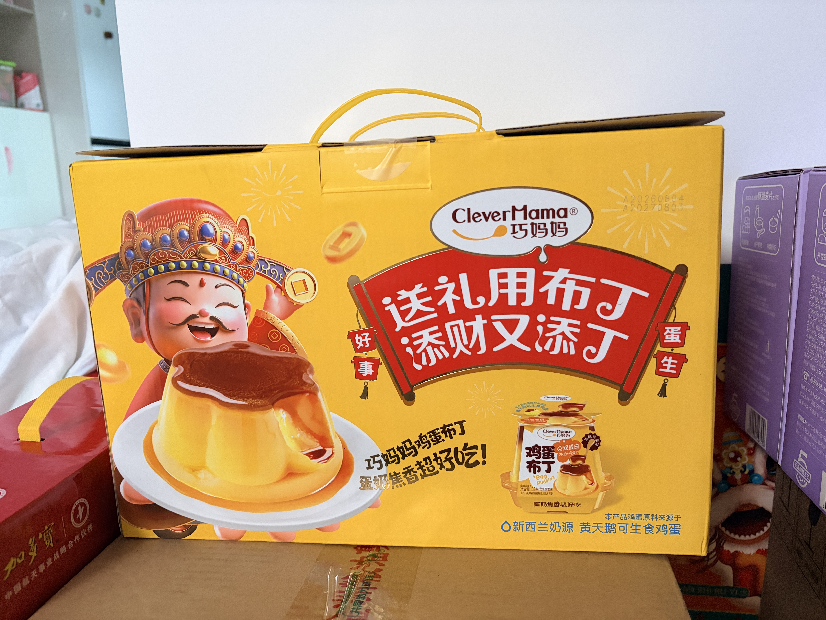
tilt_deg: -11.0
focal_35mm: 26
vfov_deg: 53.1
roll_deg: +2.1
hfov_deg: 67.3
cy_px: 310
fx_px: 620
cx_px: 413
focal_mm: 5.96
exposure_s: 1/60
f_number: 1.6
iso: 500
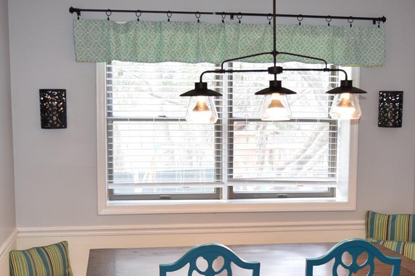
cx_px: 238
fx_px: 712
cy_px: 215
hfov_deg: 32.4
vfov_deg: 21.7
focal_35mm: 62
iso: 800
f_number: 4.5
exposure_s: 1/80
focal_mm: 25
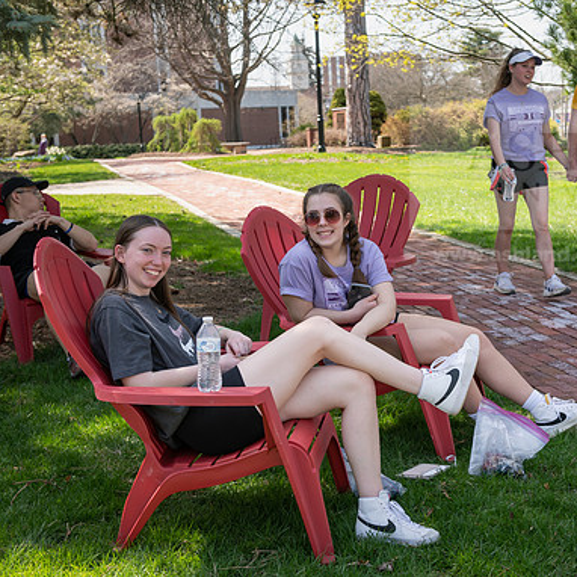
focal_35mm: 62
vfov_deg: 27.7
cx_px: 364
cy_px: 286
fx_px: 1169
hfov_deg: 27.6
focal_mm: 48
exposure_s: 1/200
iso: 160
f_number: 5.6
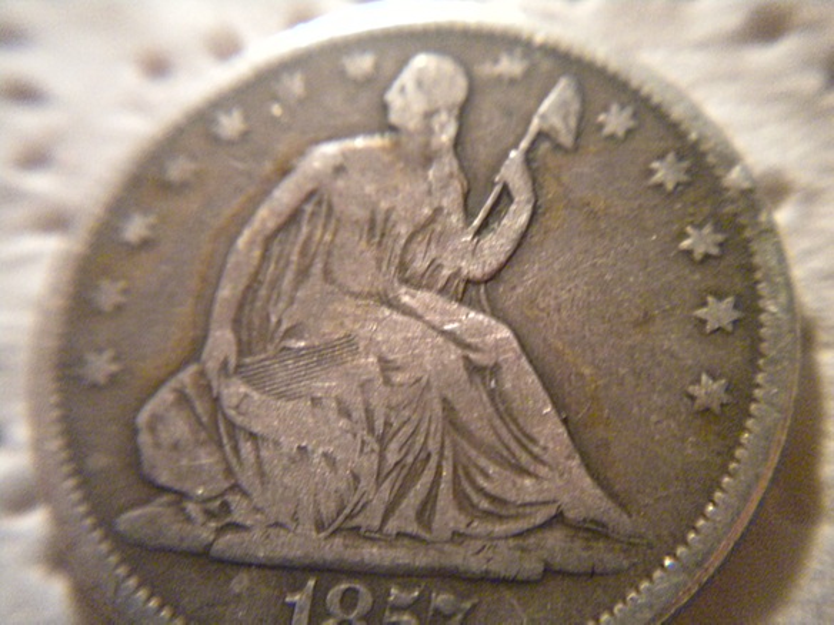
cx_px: 417
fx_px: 843
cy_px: 312
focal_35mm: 35
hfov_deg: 52.6
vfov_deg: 40.7
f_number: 3.1
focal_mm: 6.3
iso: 681
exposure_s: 1/8.8
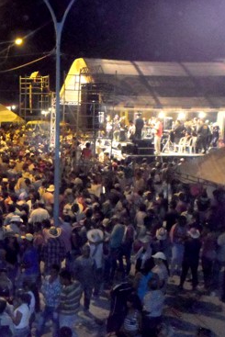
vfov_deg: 38.9
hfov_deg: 25.7
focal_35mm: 51
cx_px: 22
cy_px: 168
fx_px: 478
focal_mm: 6.5
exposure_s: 1/45
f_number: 3
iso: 640
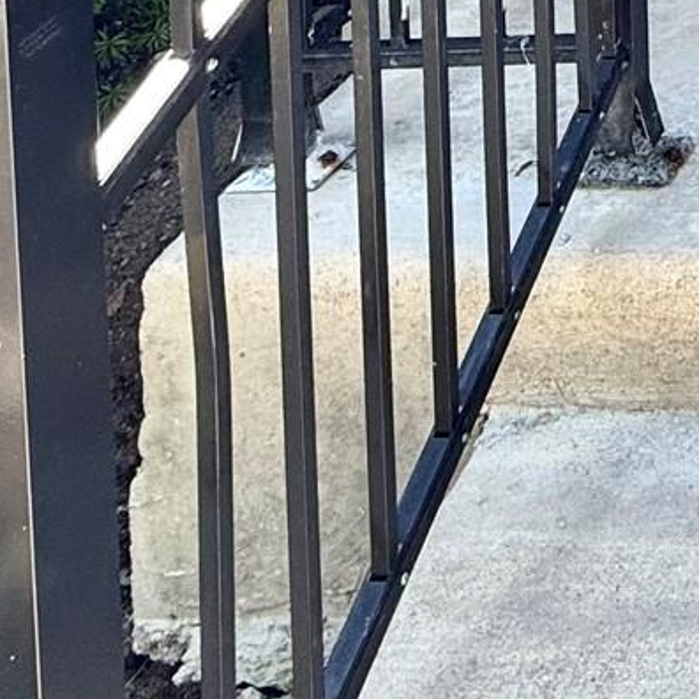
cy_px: -556
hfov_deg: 20.4
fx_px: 1462
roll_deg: -0.4
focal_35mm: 64
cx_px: 1209
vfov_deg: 19.8
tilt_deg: +0.1
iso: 50
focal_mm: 2.22
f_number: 2.2
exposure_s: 1/138
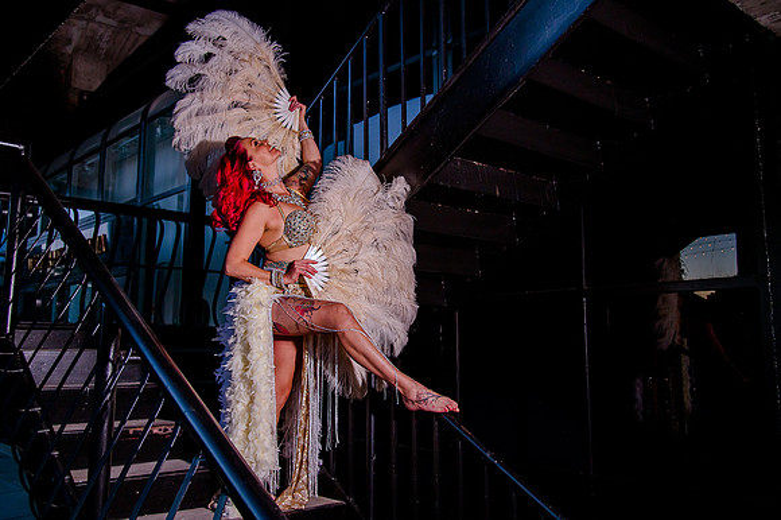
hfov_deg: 58.4
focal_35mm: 32
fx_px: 698
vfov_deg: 40.8
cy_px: 240
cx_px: 386
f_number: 4
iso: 640
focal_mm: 28
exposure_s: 1/500
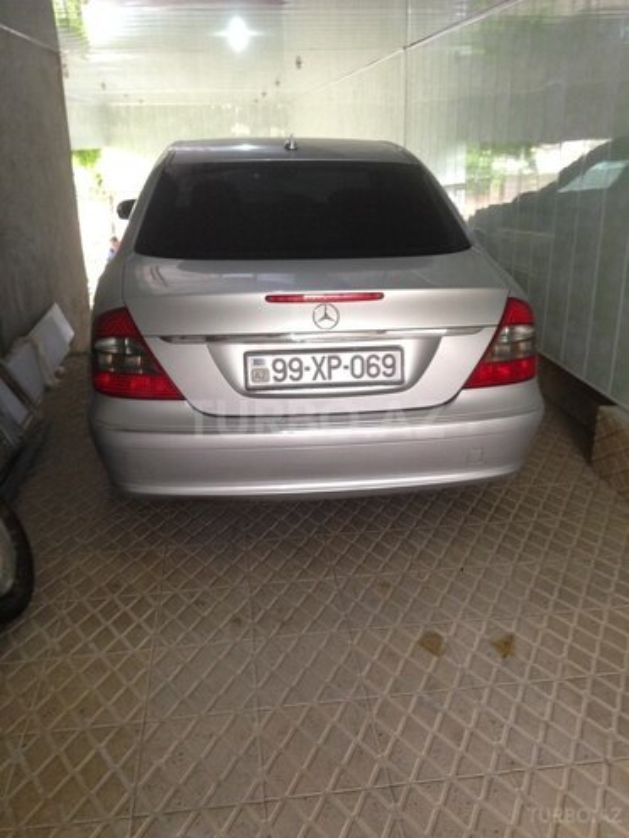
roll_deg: -2.0
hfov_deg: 42.9
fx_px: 800
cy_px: 419
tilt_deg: -14.3
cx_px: 314
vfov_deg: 55.4
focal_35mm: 33
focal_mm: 4.12
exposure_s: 1/20
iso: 160
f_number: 2.4
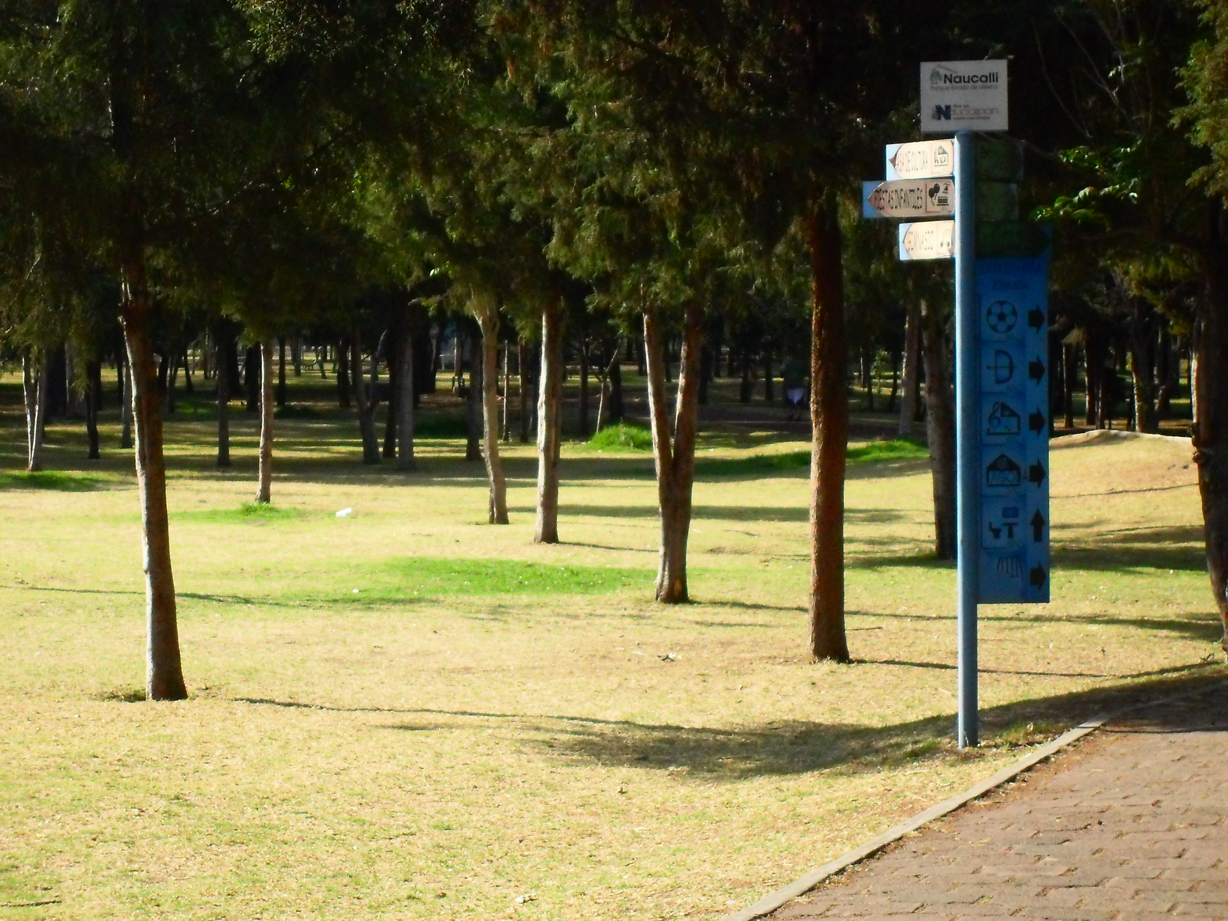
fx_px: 3938
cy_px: 460
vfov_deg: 13.3
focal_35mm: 111
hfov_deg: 17.7
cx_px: 614
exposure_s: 1/90
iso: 400
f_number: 16.4
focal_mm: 18.1
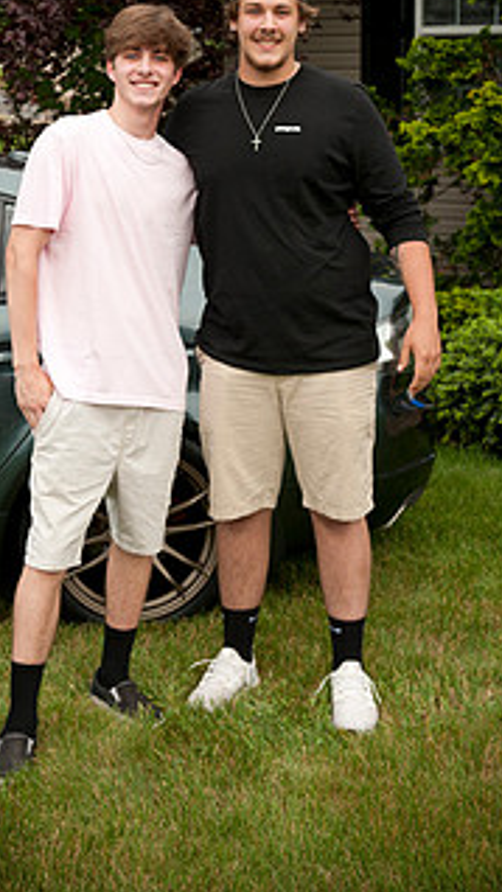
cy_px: 272
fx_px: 1679
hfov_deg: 17.0
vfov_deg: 29.5
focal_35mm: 71
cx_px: 206
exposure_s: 1/640
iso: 500
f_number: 5.6
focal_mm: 48
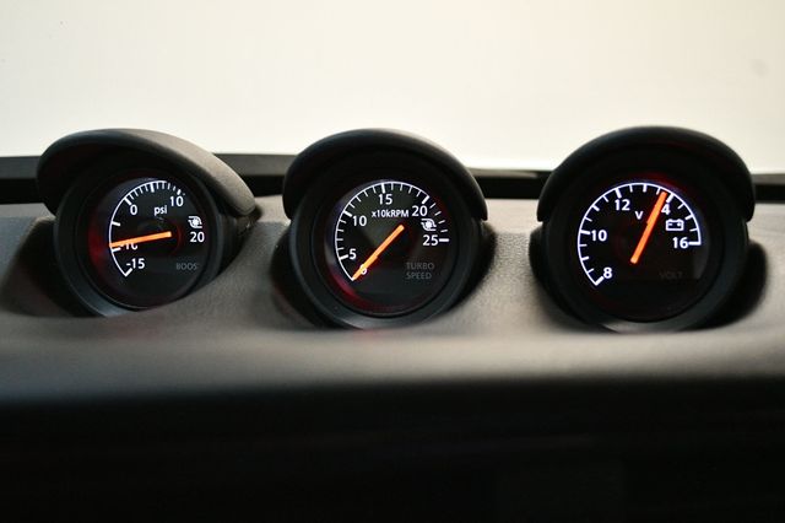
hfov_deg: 43.6
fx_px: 981
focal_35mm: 45
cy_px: 262
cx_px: 392
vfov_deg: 29.8
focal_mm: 30
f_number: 4.5
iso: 3200
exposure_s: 1/80
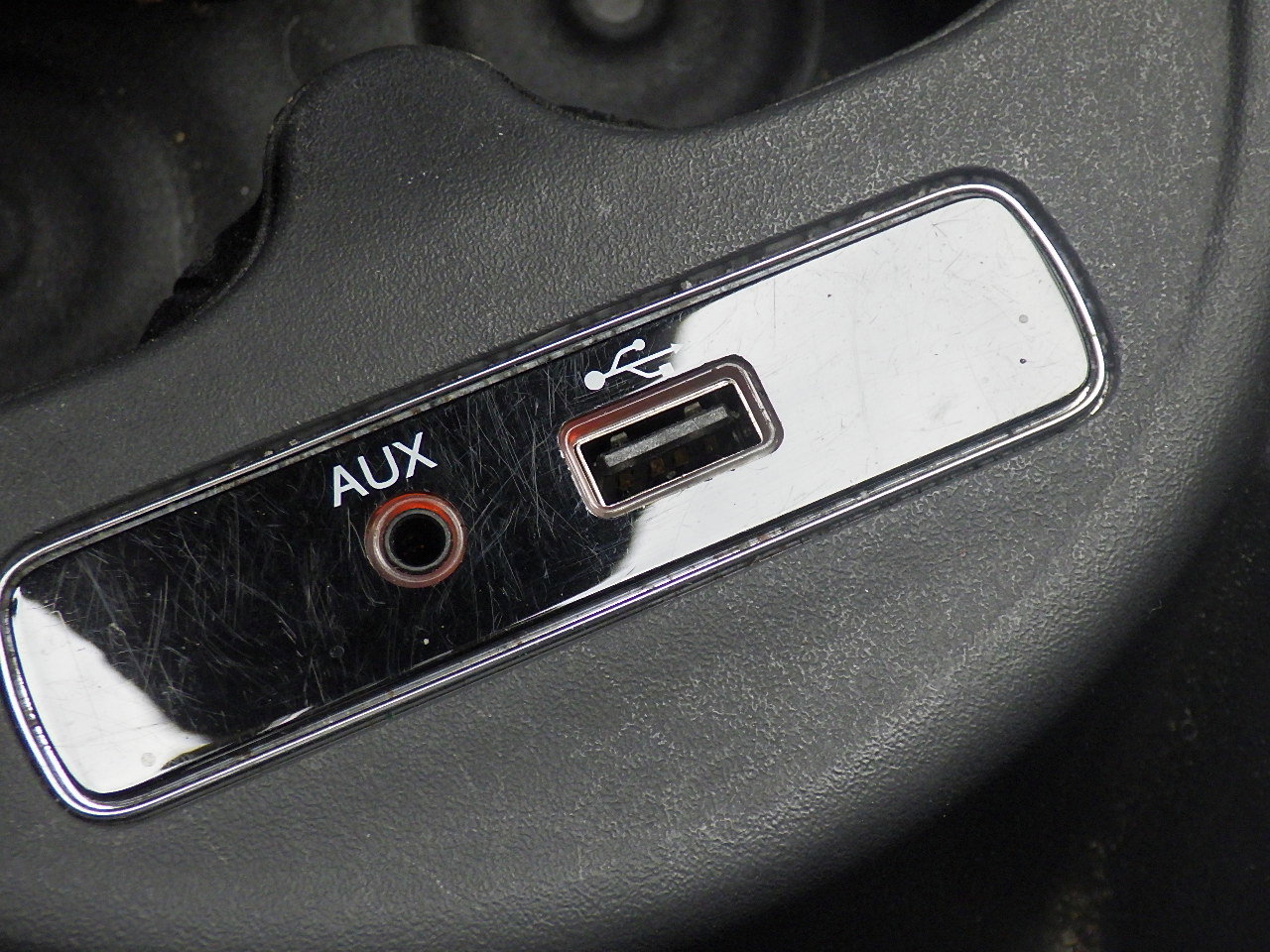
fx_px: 2275
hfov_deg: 31.2
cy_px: 476
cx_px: 635
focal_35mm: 62
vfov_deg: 23.7
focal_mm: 11.1
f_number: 4.6
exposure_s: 1/80
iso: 640
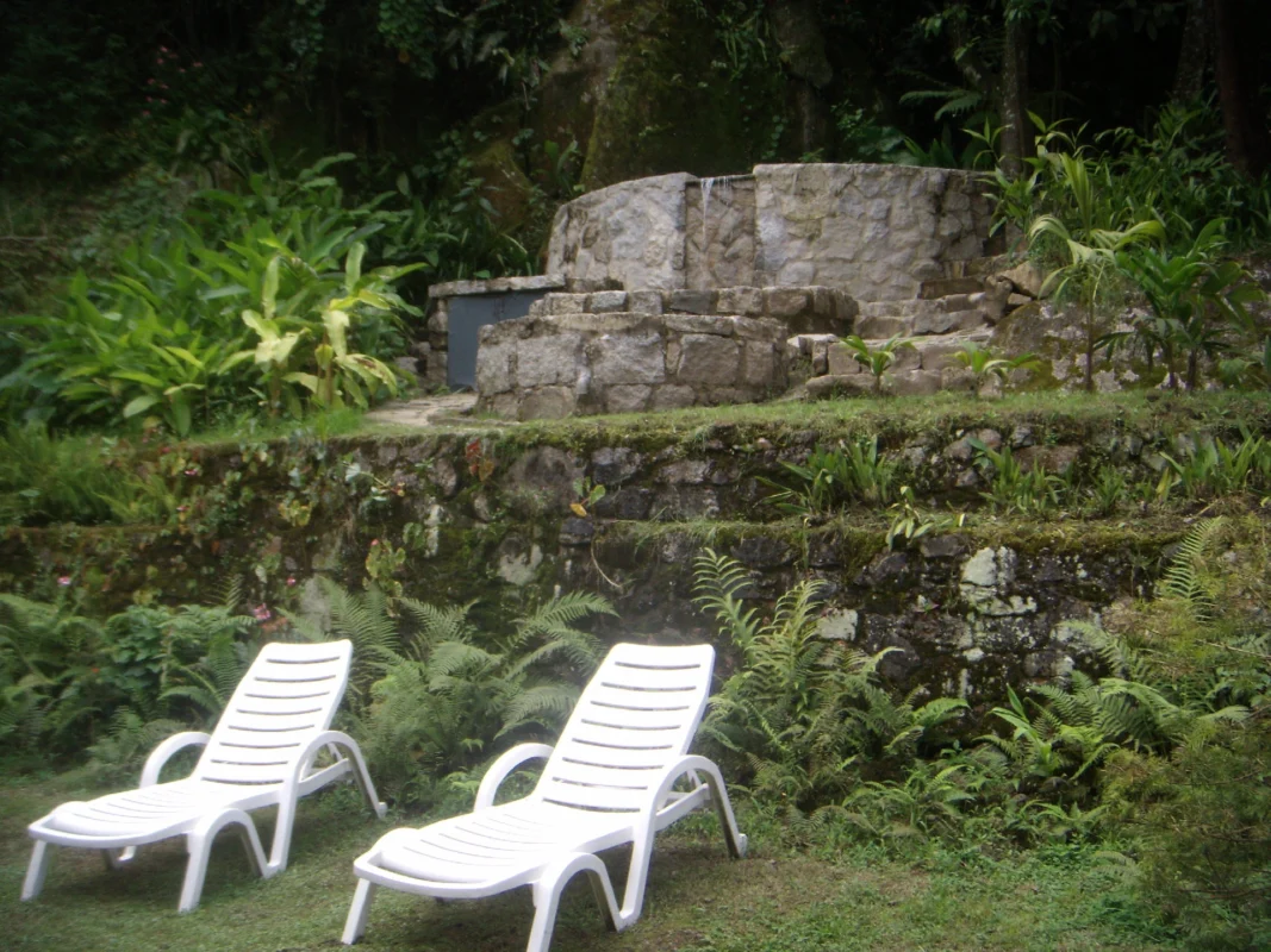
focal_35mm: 38
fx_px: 1395
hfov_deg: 49.0
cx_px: 636
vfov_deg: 37.7
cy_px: 476
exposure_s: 1/103
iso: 64
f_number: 3.5
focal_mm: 6.4
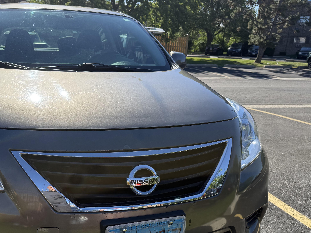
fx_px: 314
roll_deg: +0.9
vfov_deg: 40.3
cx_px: 106
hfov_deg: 51.7
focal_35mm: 35
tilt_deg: -16.8
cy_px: 150
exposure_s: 1/3759
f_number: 1.78
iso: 100
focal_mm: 6.76
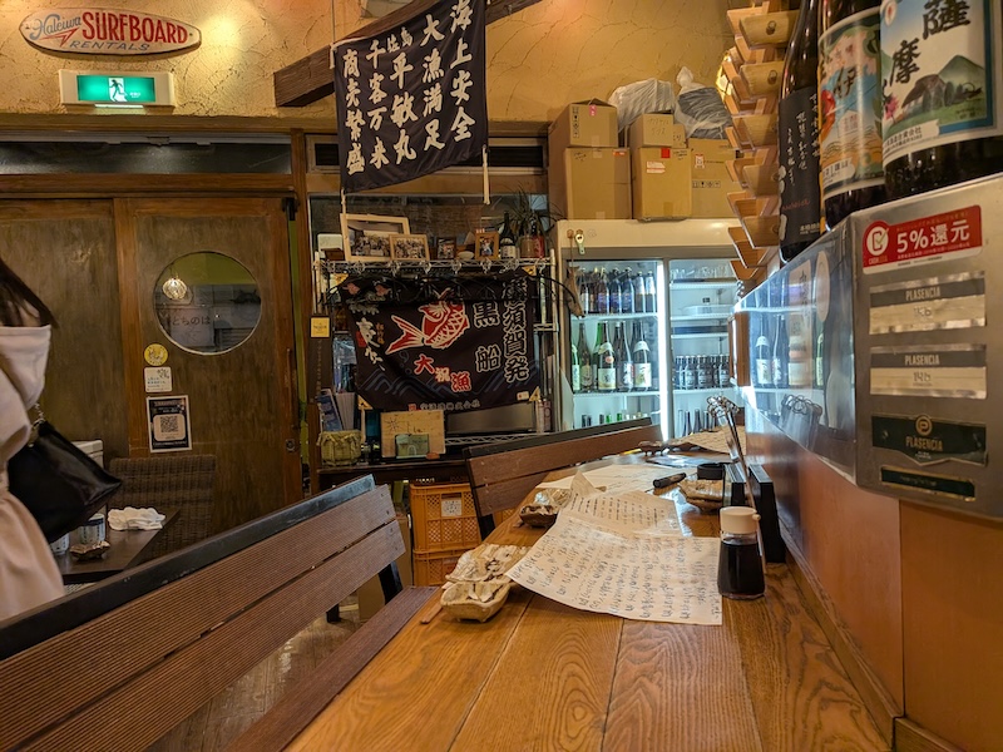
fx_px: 695
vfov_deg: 56.8
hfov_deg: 71.6
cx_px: 502
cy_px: 376
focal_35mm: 24
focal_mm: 4.53
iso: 163
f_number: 1.7
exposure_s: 1/120
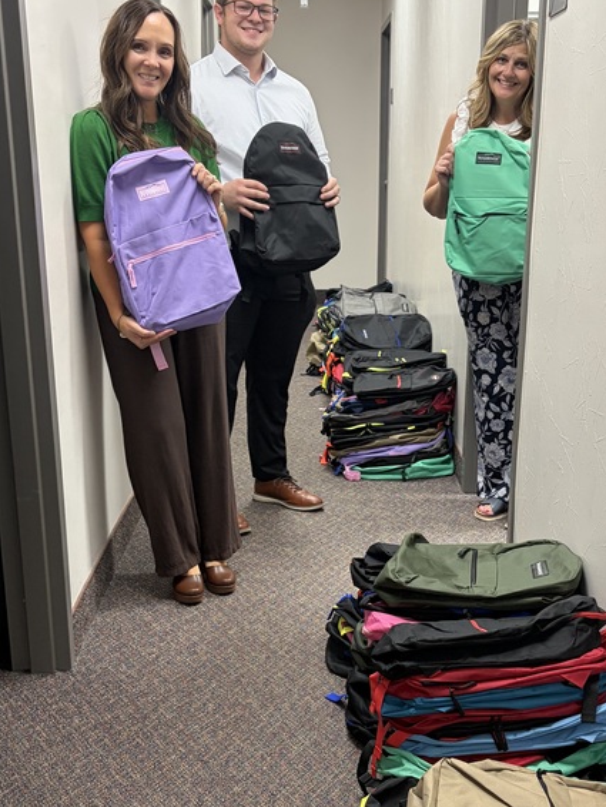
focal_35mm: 47
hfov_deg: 30.9
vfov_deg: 40.2
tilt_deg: -16.5
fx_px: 1096
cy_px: 498
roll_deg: -0.6
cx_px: 341
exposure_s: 1/58
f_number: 1.6
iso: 200
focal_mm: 5.96
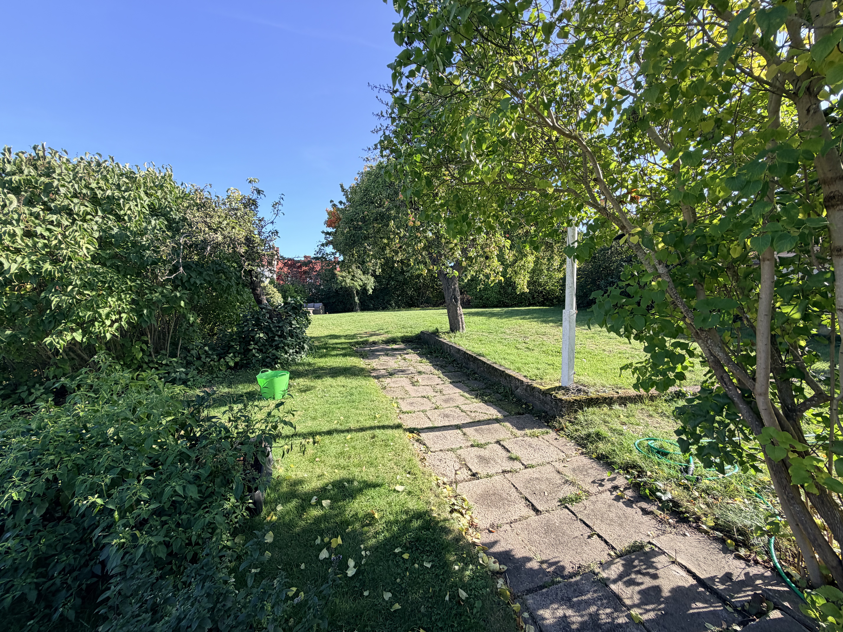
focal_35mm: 14
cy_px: 316
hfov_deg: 102.1
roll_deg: +0.1
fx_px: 341
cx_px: 422
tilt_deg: -5.1
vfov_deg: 85.7
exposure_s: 1/502
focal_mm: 2.22
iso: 50
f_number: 2.2
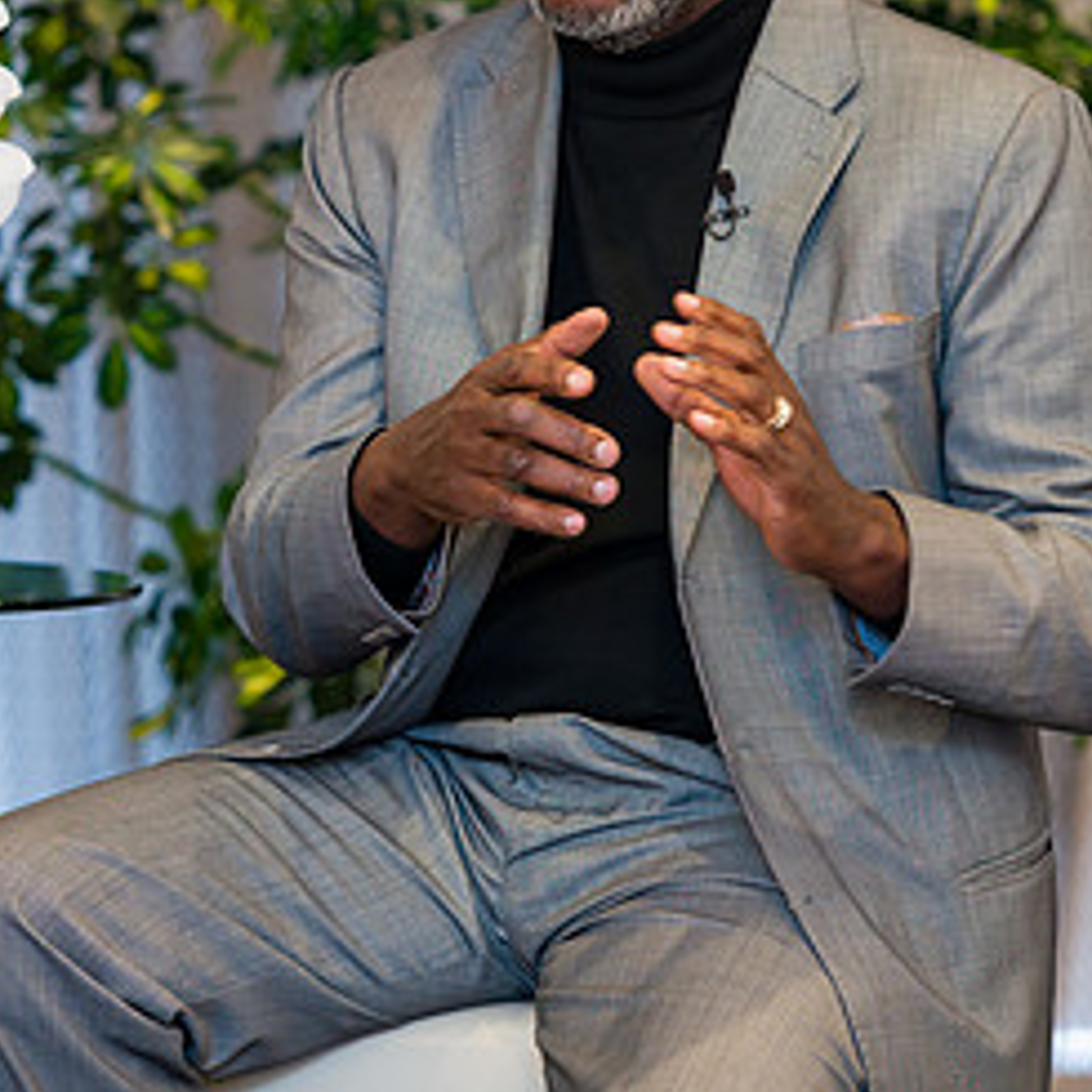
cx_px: 530
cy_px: 241
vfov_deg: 5.3
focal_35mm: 332
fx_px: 11849
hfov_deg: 5.3
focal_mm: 165
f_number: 3.2
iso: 800
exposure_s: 1/200
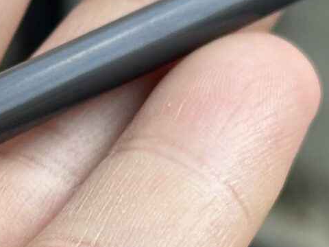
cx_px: -42
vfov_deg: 5.8
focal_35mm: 256
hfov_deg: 7.7
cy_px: 169
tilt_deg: -20.5
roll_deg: +1.2
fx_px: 2433
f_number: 1.78
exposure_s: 1/694
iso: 64
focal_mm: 6.86
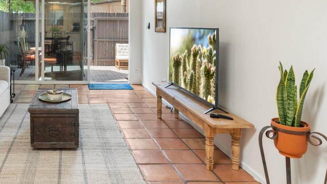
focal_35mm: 33
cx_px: 72
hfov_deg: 55.8
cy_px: 23
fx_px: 286
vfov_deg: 33.9
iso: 1000
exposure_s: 1/13
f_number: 8
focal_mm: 18
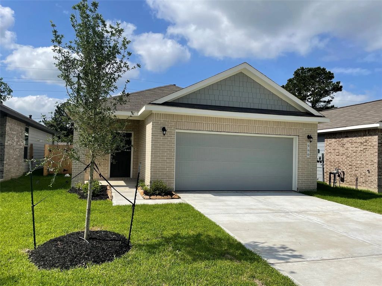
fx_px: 287
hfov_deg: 67.3
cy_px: 143
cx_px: 191
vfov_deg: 53.1
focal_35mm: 26
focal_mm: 4.2
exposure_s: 1/5051
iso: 32
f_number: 1.6
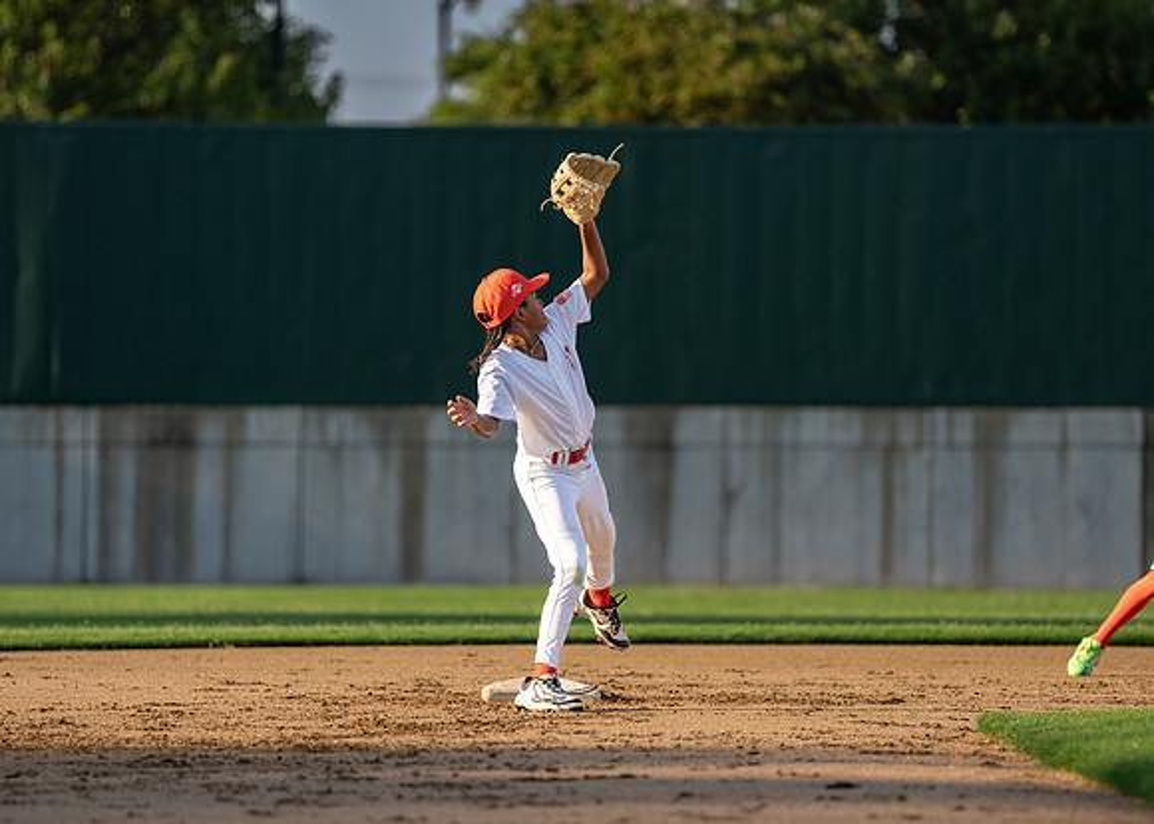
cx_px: 651
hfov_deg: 7.4
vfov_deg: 5.3
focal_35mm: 272
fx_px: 8908
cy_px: 421
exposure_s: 1/3200
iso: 320
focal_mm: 200
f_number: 2.8
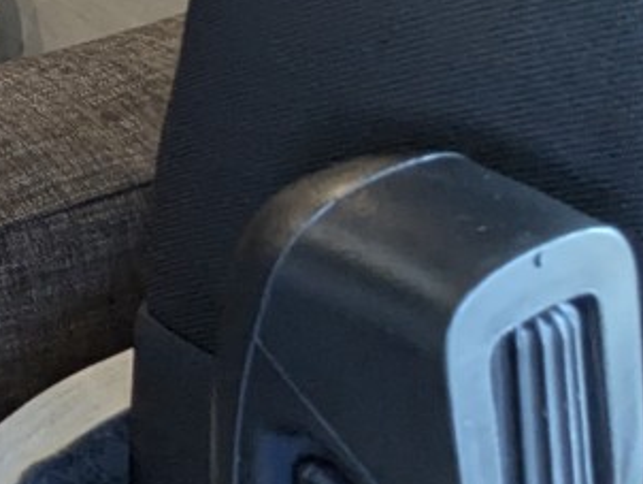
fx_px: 1376
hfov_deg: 20.7
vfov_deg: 18.9
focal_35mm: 74
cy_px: -87
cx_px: -418
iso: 249
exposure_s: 1/63.9
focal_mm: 2.35
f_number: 2.2
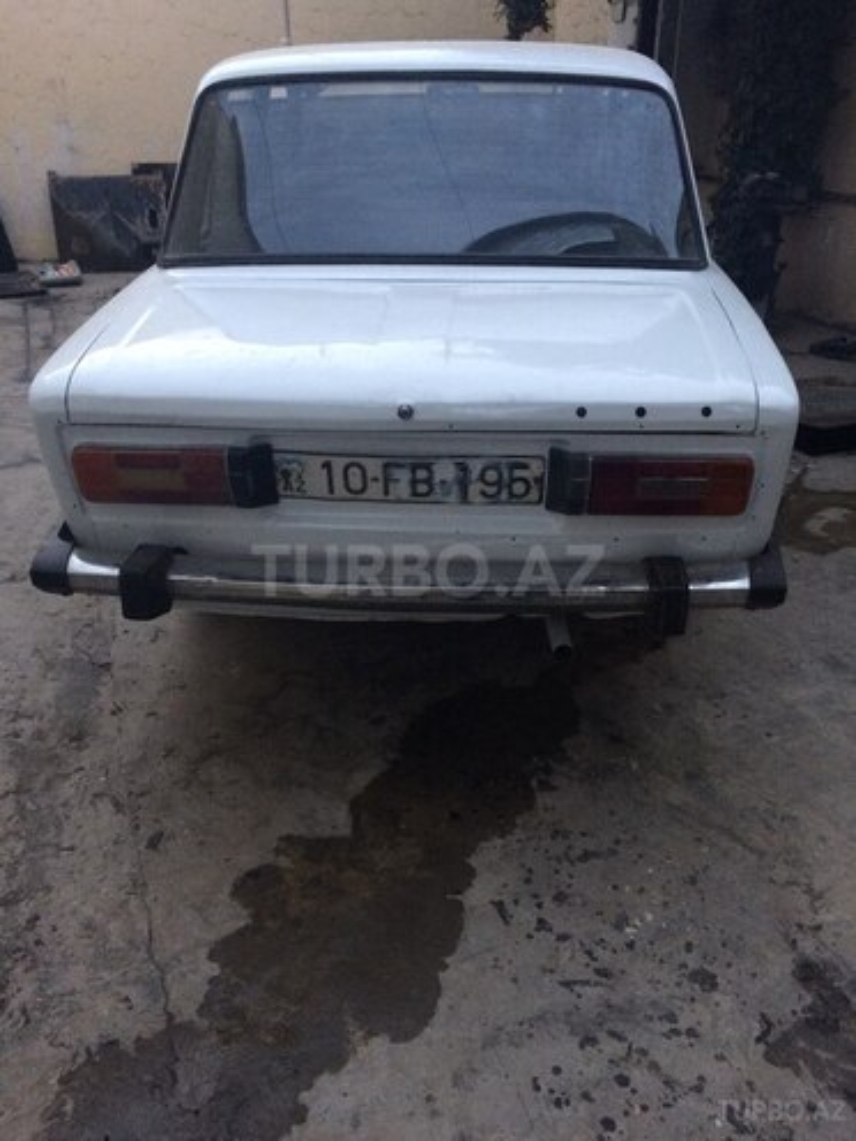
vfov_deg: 61.7
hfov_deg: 48.2
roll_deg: +0.1
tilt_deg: -29.2
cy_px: 570
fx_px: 956
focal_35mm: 29
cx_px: 428
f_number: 2.2
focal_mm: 4.15
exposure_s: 1/33
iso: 250
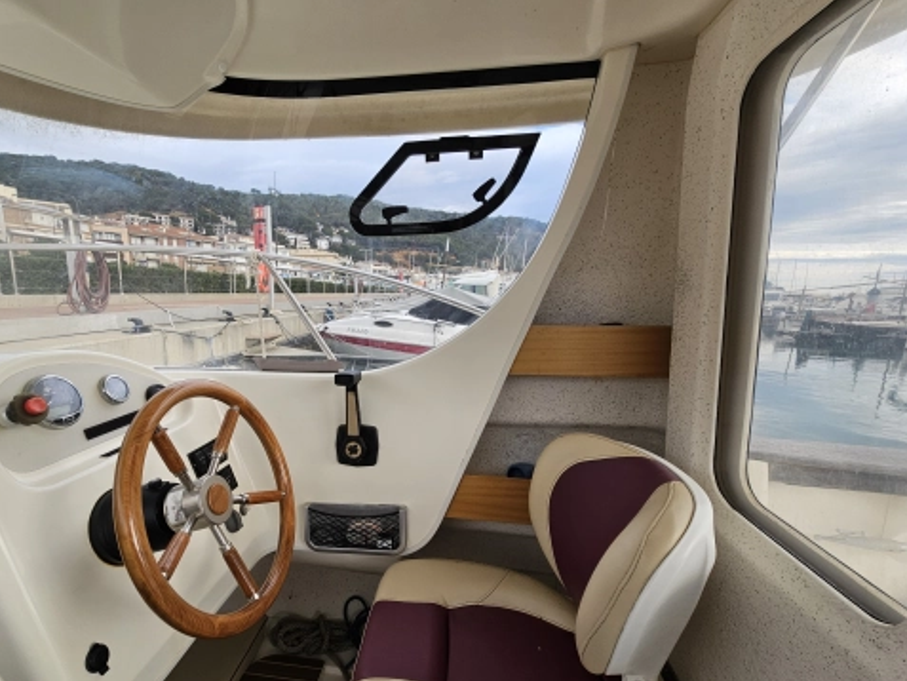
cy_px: 370
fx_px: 393
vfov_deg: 81.6
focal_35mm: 15
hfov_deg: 97.7
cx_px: 401
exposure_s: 1/594
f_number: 2.2
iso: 50
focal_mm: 2.2
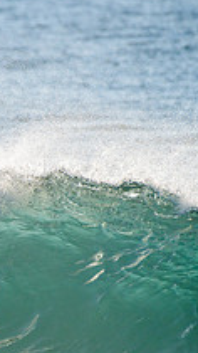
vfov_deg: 1.5
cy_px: 288
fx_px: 13535
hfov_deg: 0.8
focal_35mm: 1449
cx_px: -223
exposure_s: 1/2000
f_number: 5.6
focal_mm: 500
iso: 160
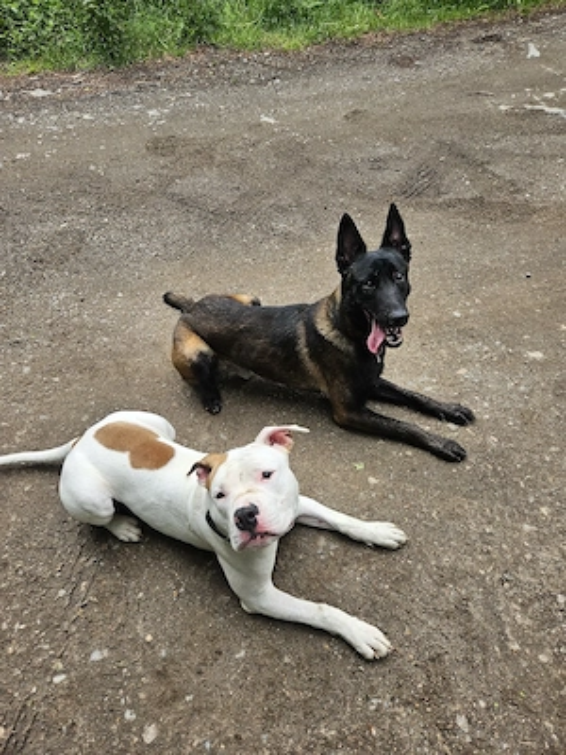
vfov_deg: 73.9
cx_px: 283
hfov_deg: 58.9
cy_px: 378
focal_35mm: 23
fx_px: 501
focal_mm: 5.4
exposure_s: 1/192
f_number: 1.8
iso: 25
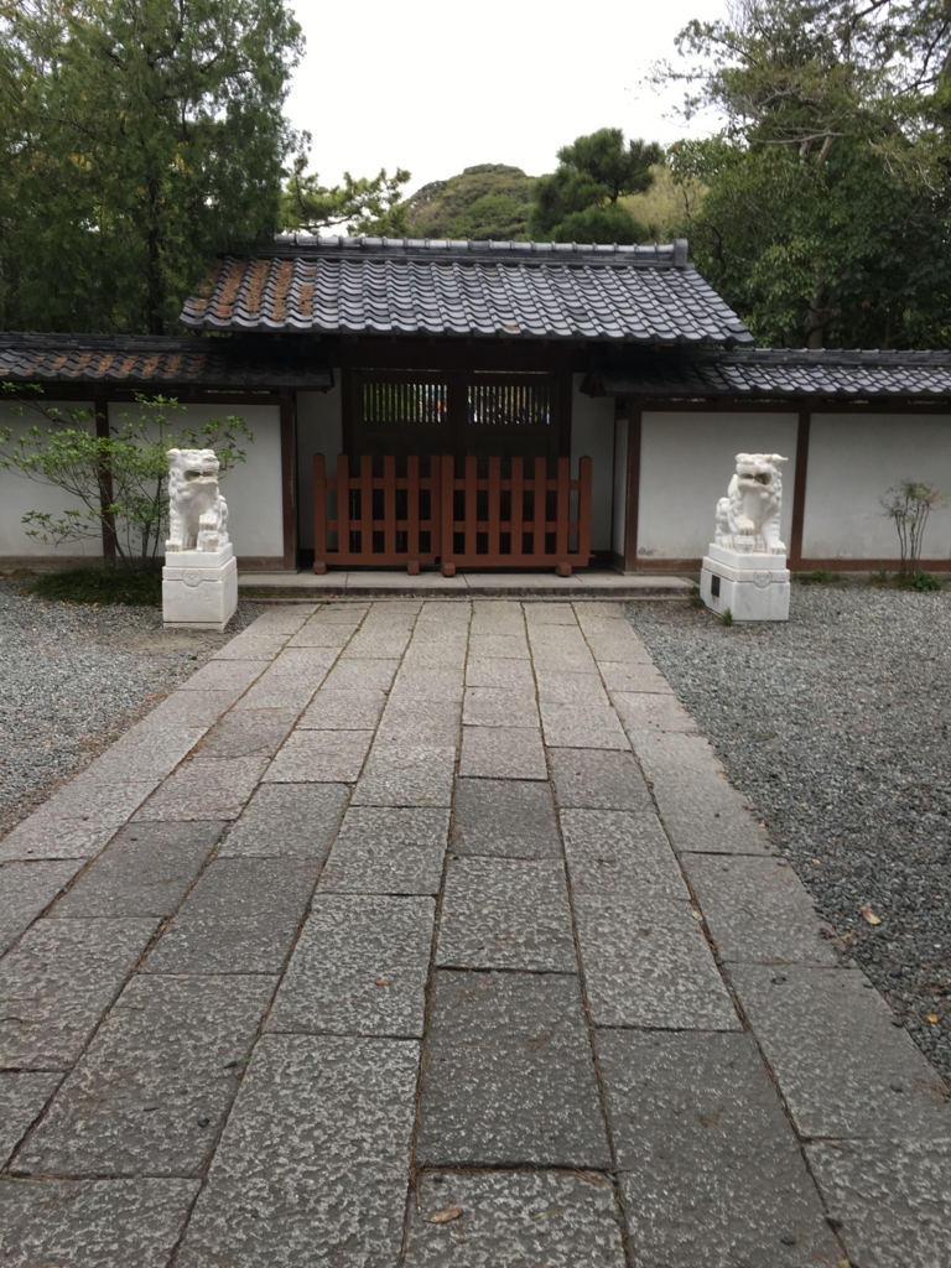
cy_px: 634
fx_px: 1062
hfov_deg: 48.2
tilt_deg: -8.6
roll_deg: -0.8
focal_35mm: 29
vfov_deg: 61.7
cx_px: 476
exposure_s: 1/120
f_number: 2.2
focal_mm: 4.15
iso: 32
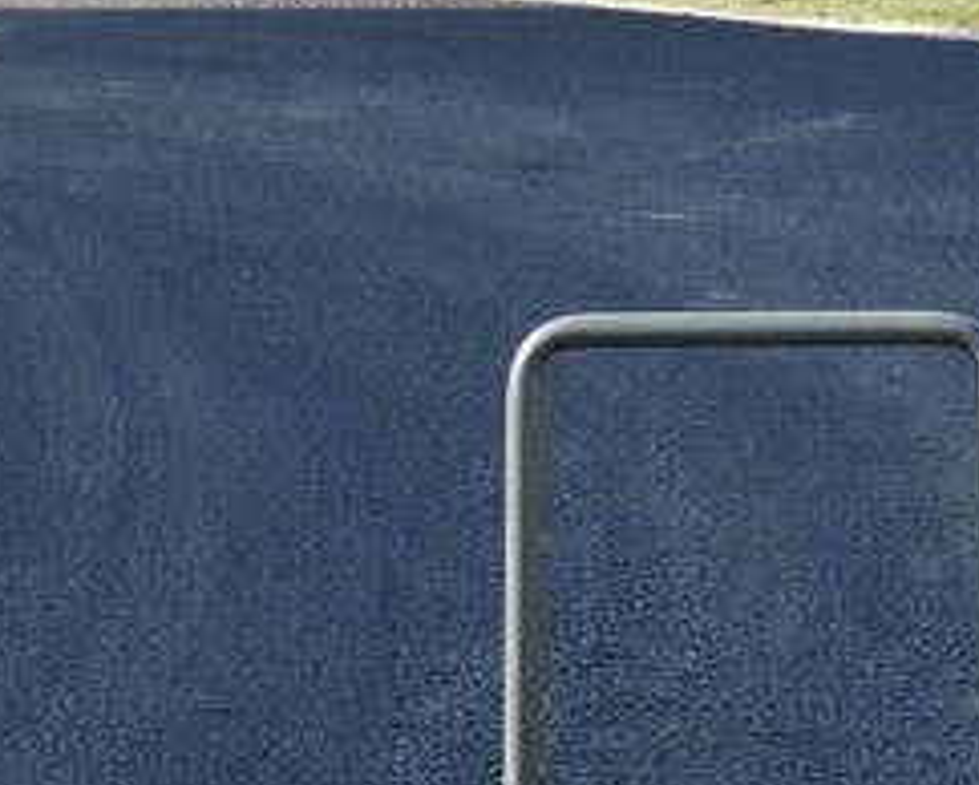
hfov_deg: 10.4
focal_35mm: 184
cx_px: 813
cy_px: 728
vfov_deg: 8.4
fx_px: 5336
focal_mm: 6.8
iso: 100
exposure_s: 1/400
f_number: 3.2
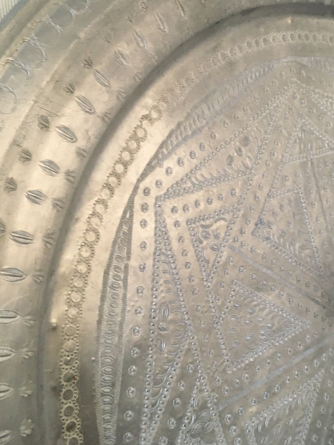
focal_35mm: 38
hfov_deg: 37.5
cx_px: 211
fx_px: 489
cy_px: 202
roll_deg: +1.4
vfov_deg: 48.9
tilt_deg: -2.8
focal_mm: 4.15
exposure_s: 1/20
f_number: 2.2
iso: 200
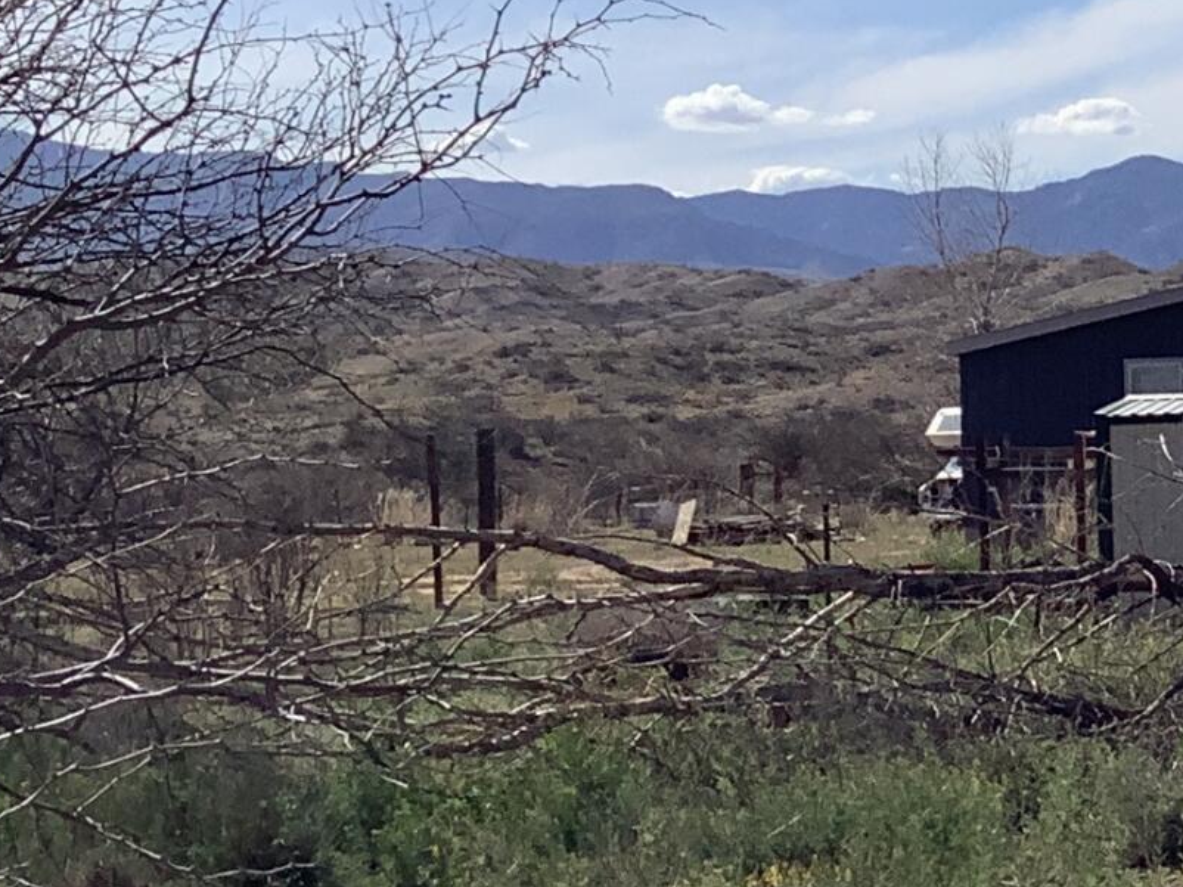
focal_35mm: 116
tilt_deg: -1.3
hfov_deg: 15.1
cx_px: 2028
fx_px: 3963
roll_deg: +1.4
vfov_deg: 12.8
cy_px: 379
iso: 25
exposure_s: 1/1894
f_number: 2.4
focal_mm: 3.3
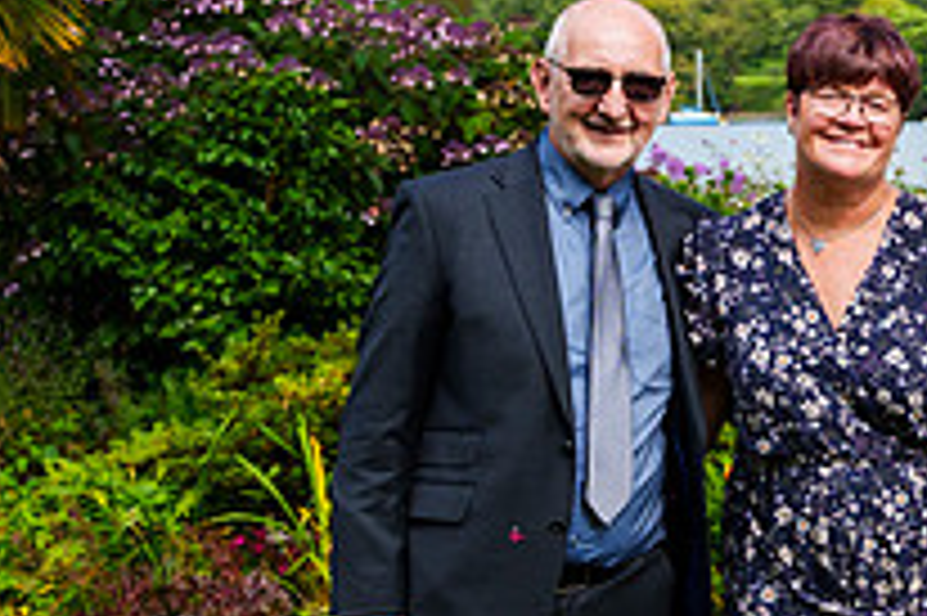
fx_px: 2290
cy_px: 397
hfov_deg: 20.7
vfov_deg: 15.3
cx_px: 1229
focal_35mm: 89
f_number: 3.5
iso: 800
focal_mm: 28
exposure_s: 1/8000
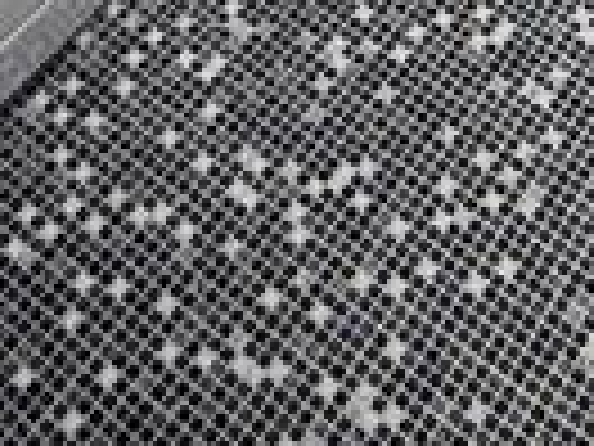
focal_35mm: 109
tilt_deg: -15.5
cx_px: 459
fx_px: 1870
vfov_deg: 8.8
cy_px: -1176
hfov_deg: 17.9
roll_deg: -2.9
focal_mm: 2.22
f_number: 2.2
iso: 125
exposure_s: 1/99
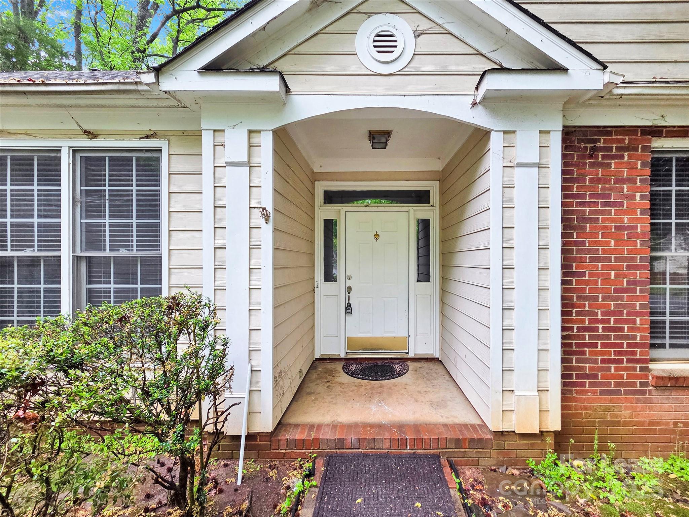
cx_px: 344
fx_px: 259
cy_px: 258
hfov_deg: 106.2
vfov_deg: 89.9
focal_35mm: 13
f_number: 2.2
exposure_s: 1/359
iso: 320
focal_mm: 2.2
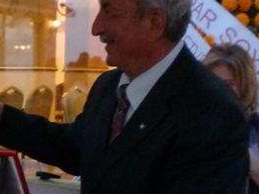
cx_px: -25
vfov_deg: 13.7
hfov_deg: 17.8
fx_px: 800
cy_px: 171
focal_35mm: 107
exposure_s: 1/20
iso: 400
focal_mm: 6.3
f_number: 3.1
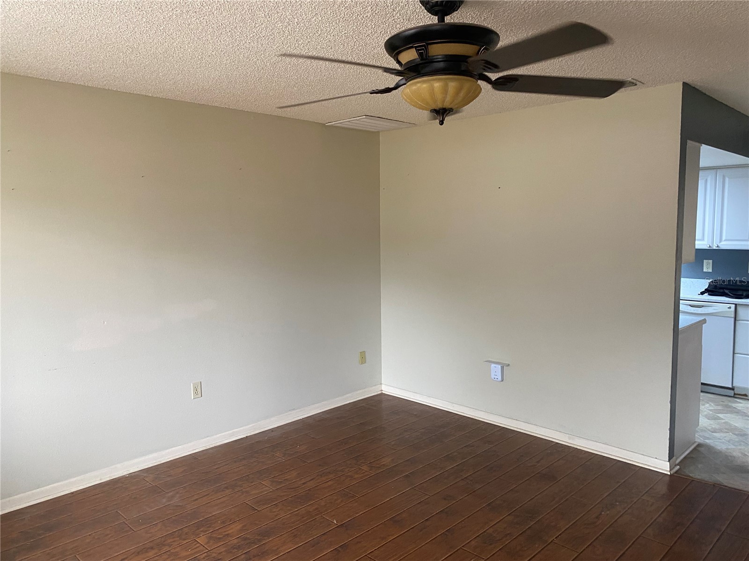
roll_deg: +0.2
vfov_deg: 53.1
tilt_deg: -7.7
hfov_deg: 67.3
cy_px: 280
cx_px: 374
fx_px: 563
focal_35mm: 26
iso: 160
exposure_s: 1/60
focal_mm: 4.25
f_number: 1.8
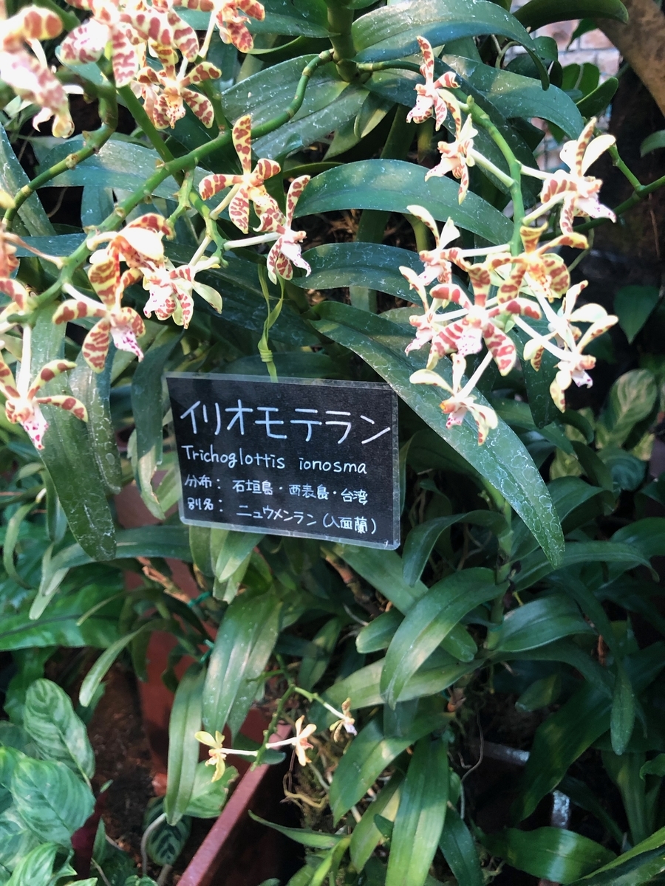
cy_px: 443
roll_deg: +1.7
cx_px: 332
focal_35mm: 28
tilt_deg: -18.4
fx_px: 717
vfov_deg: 63.4
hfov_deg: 49.7
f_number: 1.8
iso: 100
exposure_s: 1/13
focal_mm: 3.99
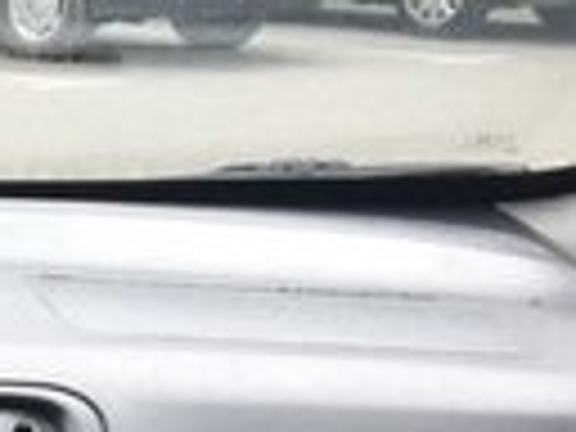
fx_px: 2479
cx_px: -410
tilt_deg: -17.6
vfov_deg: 9.4
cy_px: 826
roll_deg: -3.5
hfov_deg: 12.3
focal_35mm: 149
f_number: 2.2
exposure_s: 1/212
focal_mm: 4.15
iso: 25
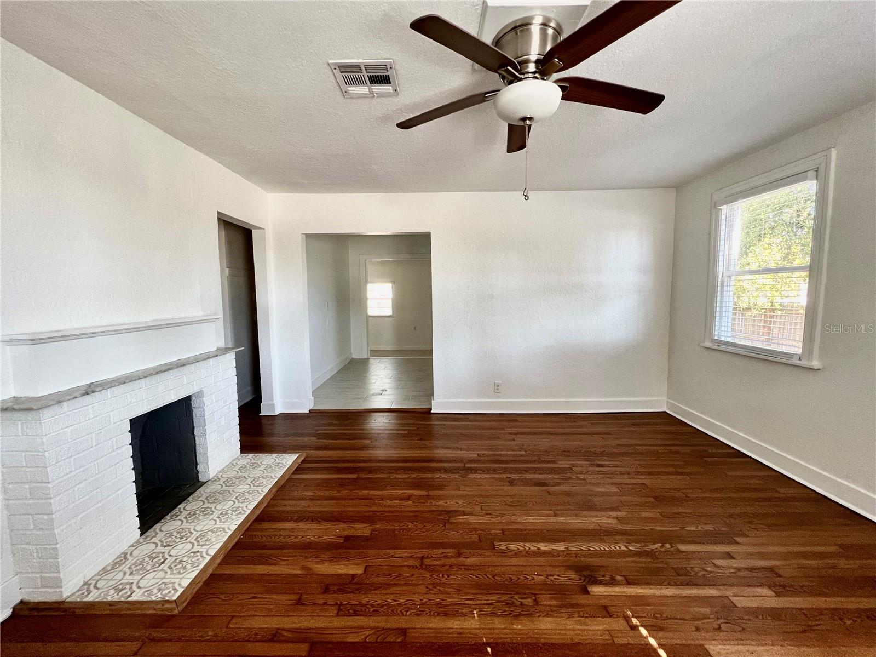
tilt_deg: -5.0
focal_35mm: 13
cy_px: 328
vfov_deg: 89.9
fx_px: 329
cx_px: 438
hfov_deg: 106.2
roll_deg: -1.0
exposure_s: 1/99
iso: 125
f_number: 1.8
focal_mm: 1.57
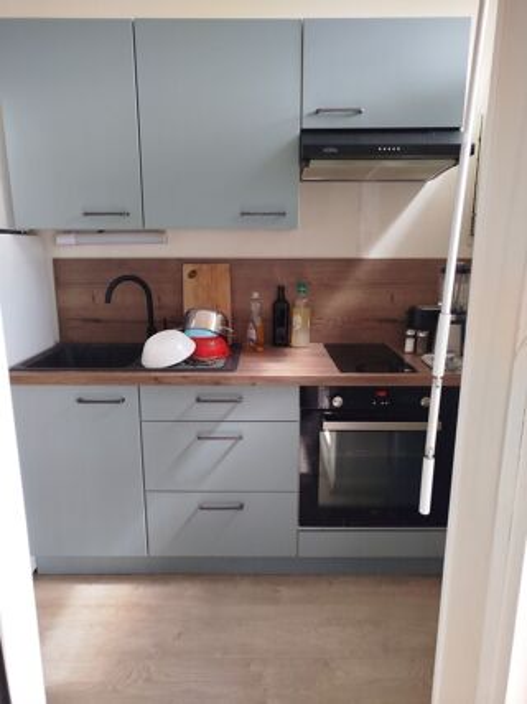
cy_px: 352
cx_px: 264
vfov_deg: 71.6
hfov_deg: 56.8
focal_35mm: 24
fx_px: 487
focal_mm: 5.31
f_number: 1.7
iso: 100
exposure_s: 1/33
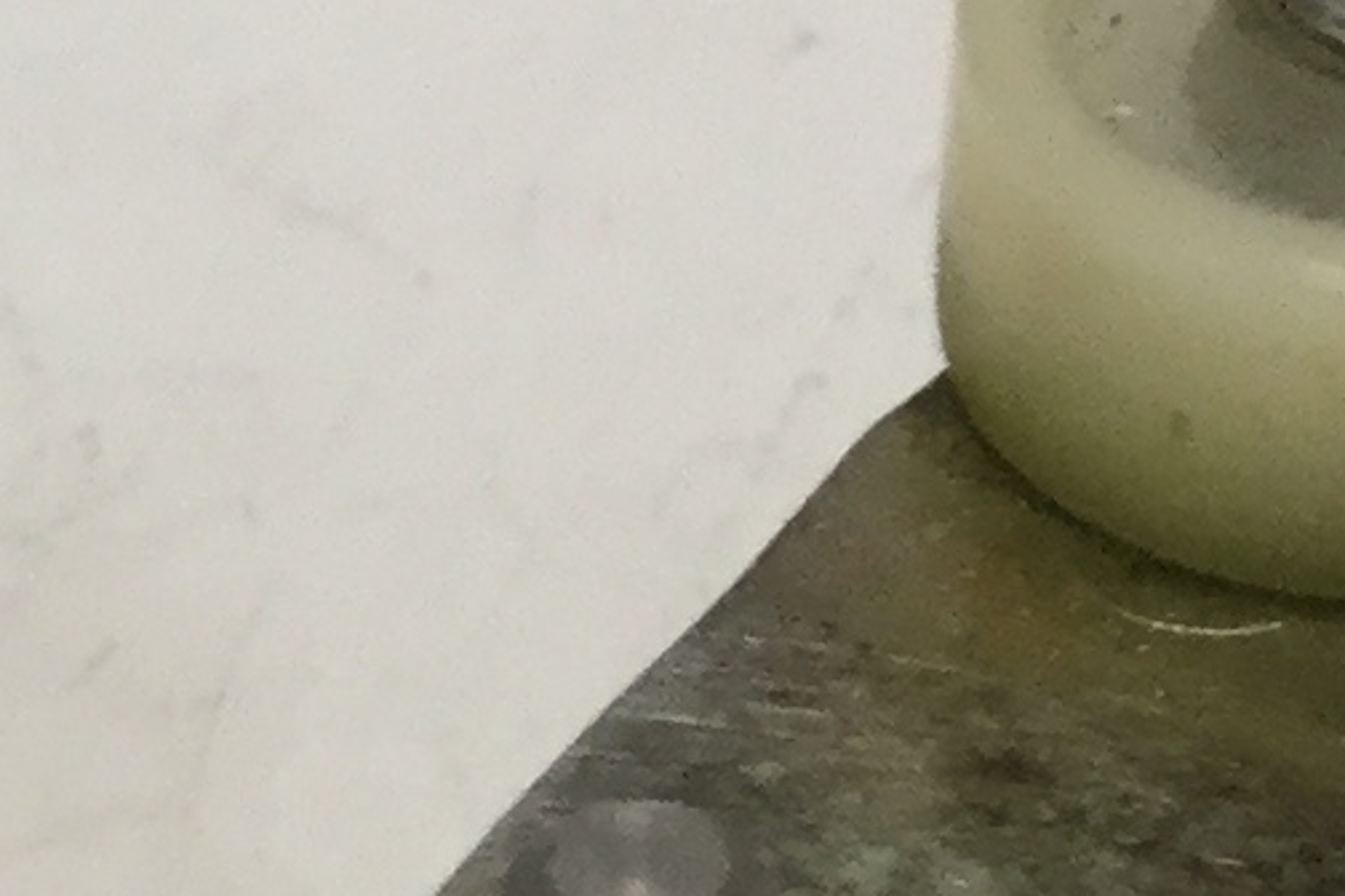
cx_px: -1244
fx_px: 7808
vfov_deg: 6.2
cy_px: 2403
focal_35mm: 209
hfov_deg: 9.3
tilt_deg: -54.6
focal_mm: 3.3
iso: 50
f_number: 2.4
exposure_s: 1/30
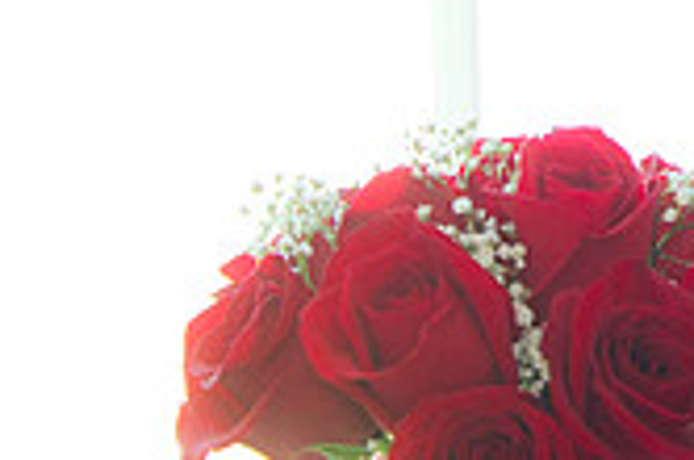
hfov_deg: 8.3
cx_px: 928
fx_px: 4714
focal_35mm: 245
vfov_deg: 5.5
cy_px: -226
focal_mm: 70
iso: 1600
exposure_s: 1/200
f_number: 3.2
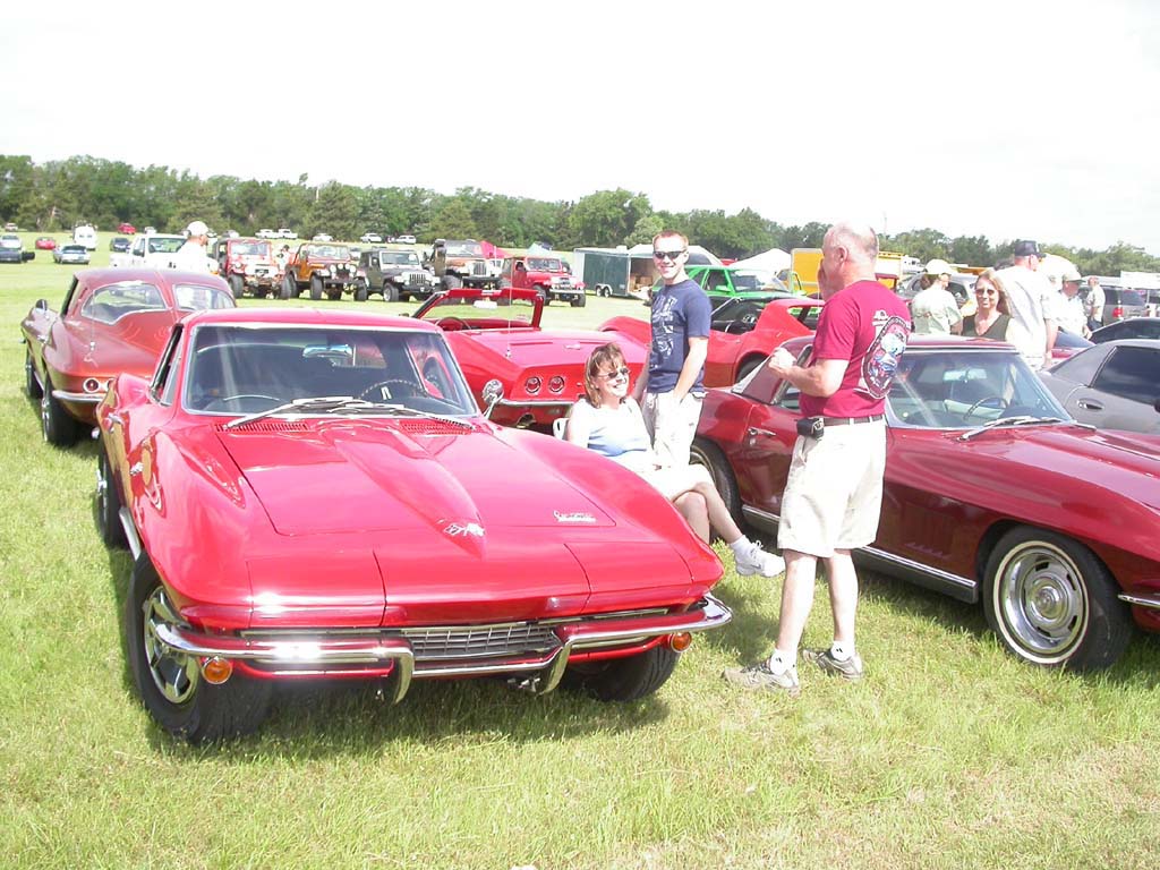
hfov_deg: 49.0
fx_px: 1273
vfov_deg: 37.7
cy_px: 435
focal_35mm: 38
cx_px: 580
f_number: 2.6
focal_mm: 7.85
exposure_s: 1/1000
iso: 100
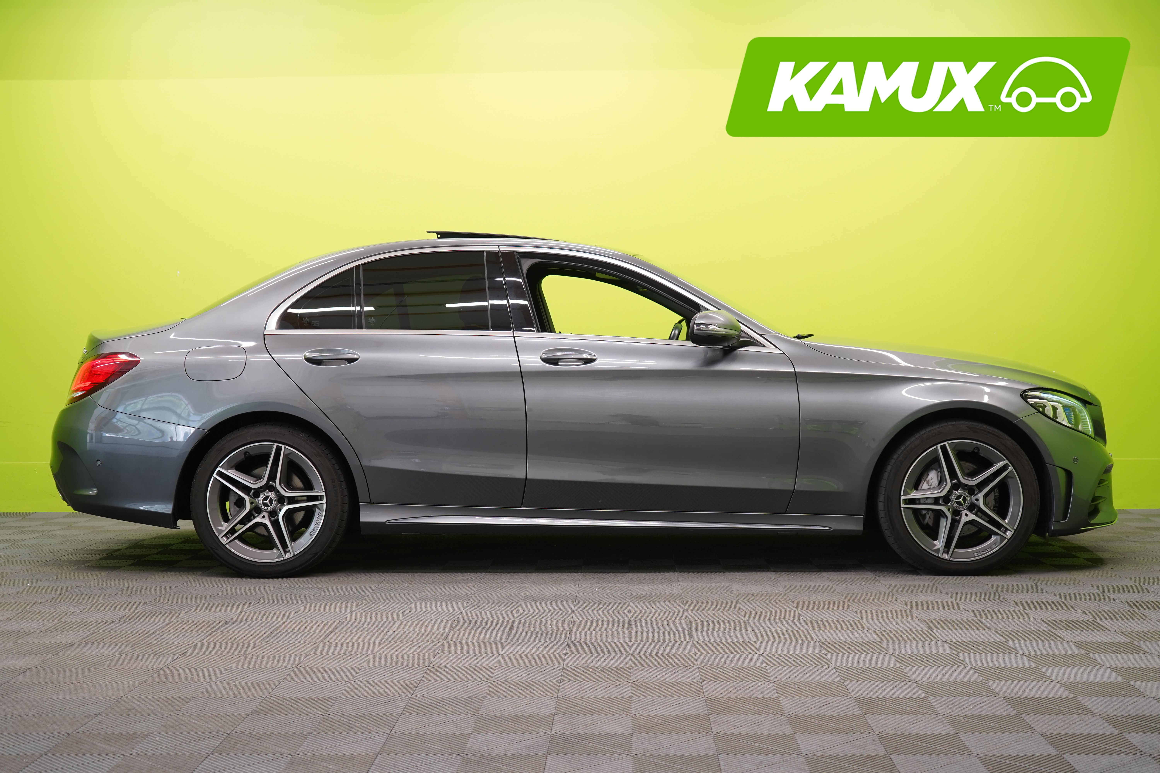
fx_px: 1547
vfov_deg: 28.1
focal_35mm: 48
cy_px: 386
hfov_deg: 41.1
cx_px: 580
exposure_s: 1/25
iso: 400
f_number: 5
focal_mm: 48
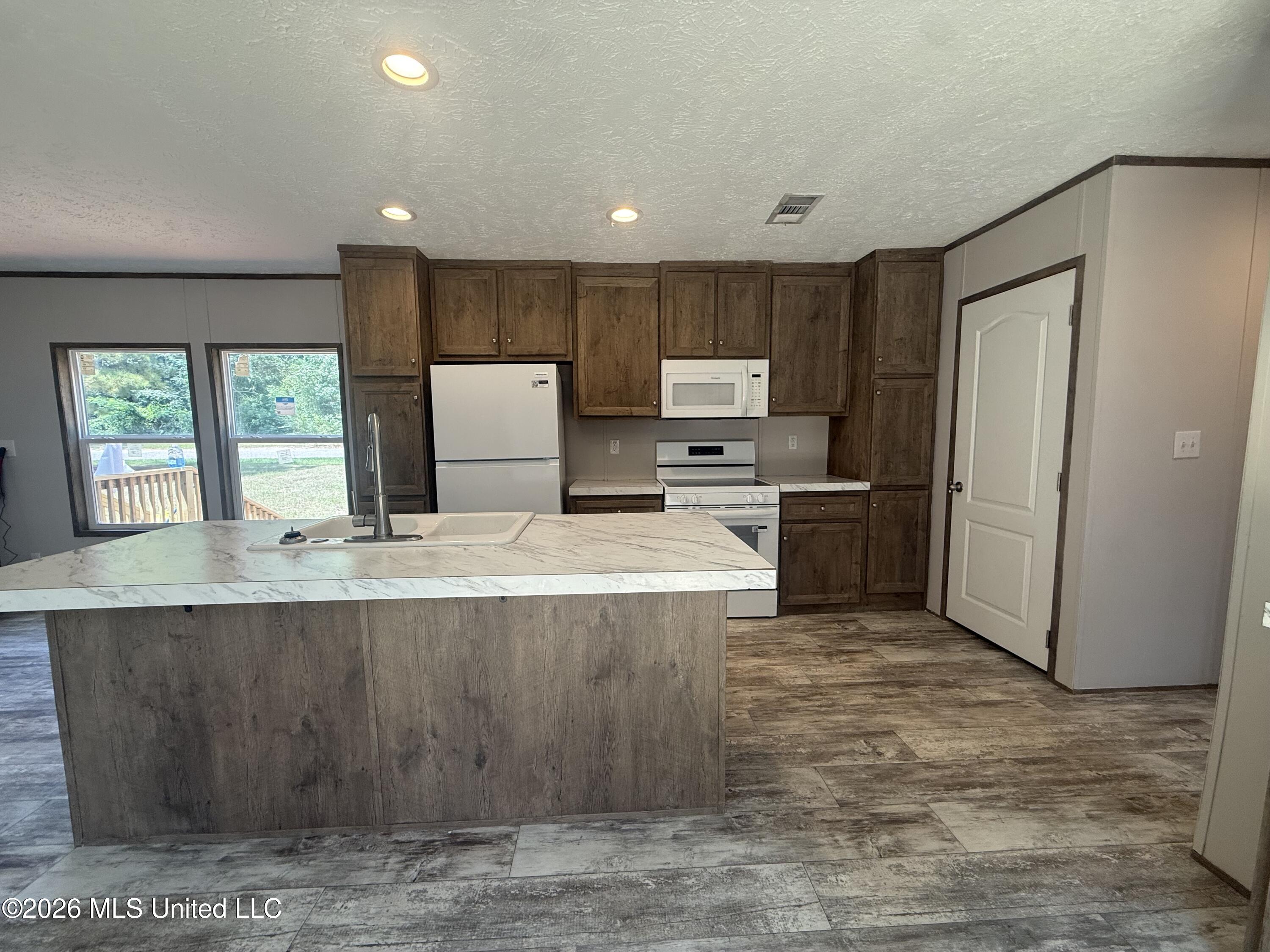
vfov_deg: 85.7
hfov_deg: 102.1
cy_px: 476
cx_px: 635
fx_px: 514
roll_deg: +0.6
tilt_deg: -5.9
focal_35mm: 14
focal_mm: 2.22
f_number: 2.2
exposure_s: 1/120
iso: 100
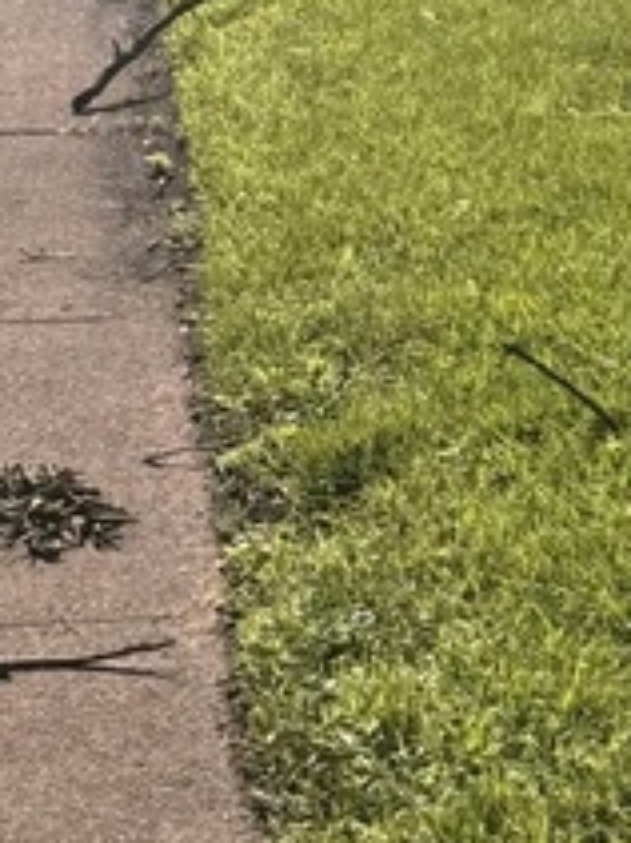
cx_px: 711
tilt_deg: -8.1
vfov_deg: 15.6
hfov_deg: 11.8
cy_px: -108
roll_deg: -0.3
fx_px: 2993
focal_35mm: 123
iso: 80
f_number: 1.78
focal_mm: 6.76
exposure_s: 1/3413
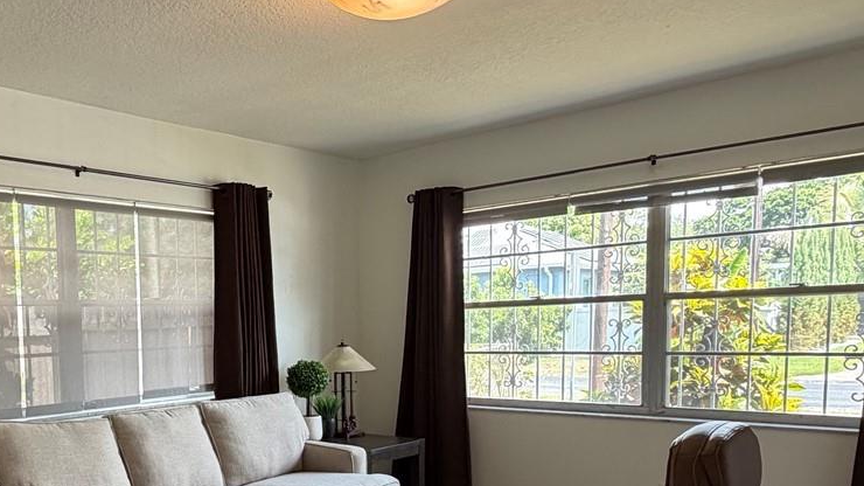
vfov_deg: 34.5
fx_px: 756
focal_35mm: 33
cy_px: 390
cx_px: 154
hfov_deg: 54.7
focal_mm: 2.22
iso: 160
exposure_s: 1/120
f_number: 2.2
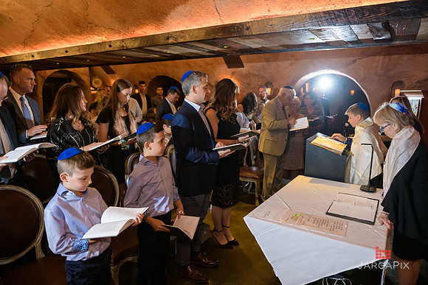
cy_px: 142
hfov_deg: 73.7
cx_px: 214
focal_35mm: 24
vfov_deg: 53.2
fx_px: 285
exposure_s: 1/125
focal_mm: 24
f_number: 3.2
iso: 1600
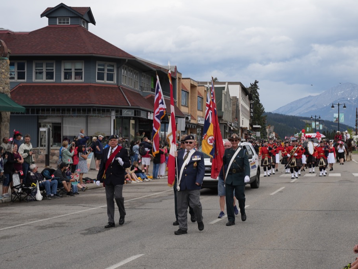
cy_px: 143
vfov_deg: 23.7
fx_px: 641
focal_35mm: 62
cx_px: 229
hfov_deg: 31.0
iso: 100
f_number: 7.1
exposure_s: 1/320
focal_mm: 46
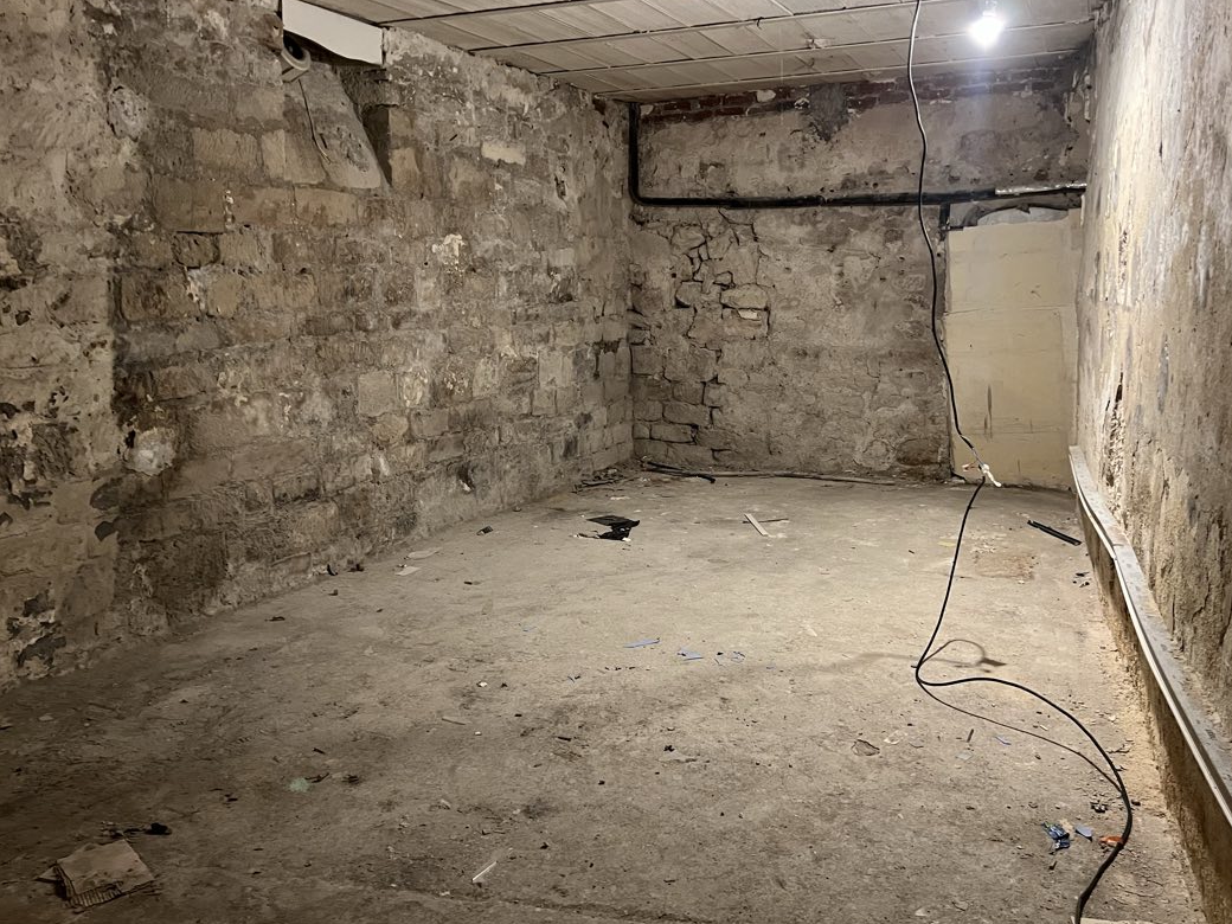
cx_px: 653
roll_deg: +1.1
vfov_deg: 46.7
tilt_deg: -7.2
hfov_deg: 59.9
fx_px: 1068
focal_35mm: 30
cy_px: 408
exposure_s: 1/33
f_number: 1.5
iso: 400
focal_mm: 5.7
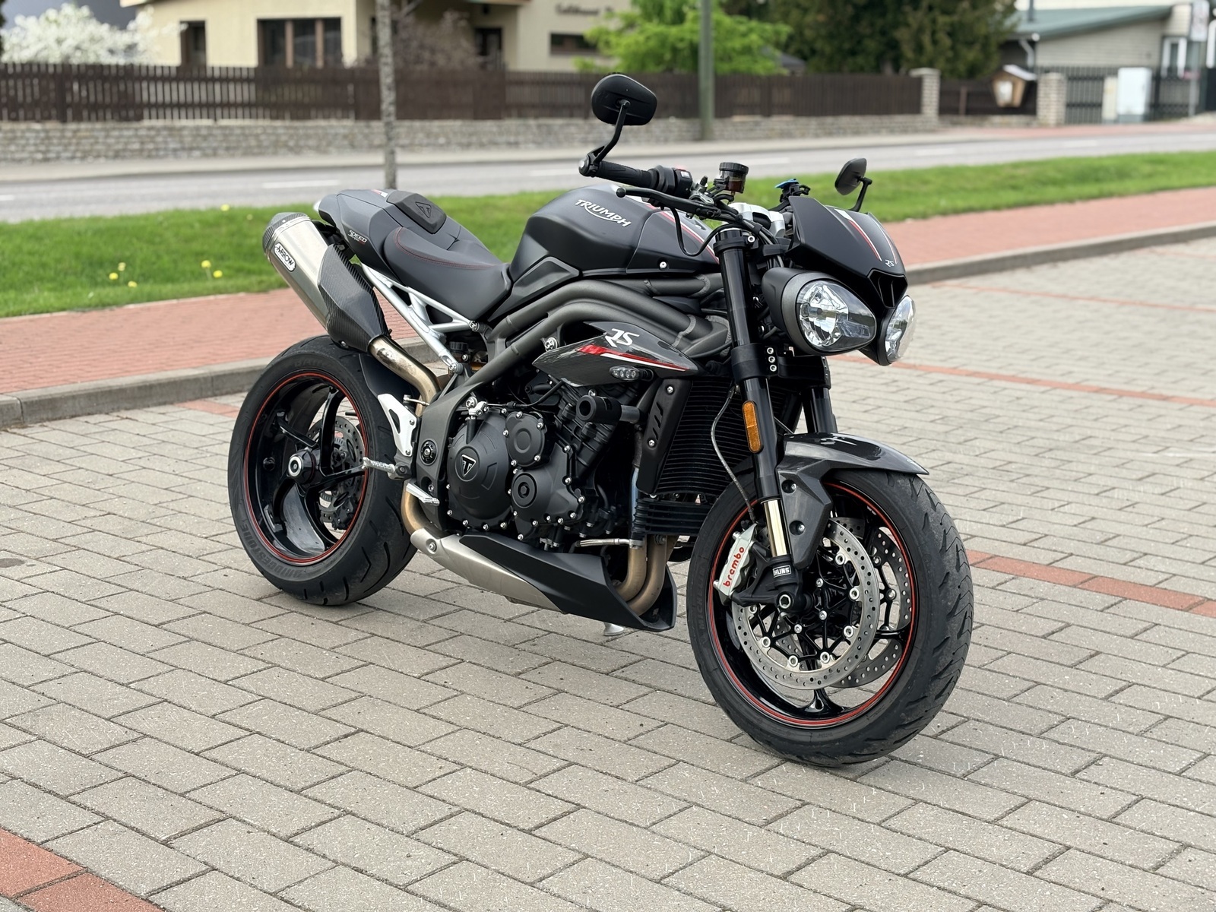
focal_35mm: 52
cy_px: 456
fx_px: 1827
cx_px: 608
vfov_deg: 28.0
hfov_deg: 36.8
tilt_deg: -11.3
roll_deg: -0.9
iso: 50
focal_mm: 5.96
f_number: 1.6
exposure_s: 1/1065
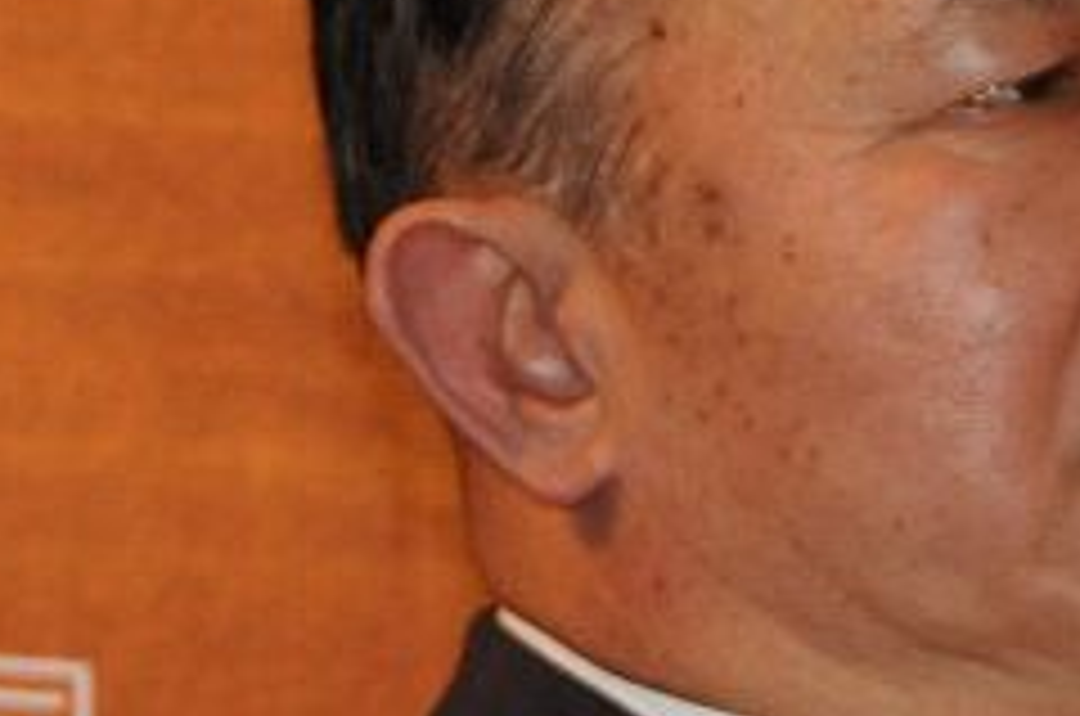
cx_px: -162
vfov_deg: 2.0
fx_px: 20240
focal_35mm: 676
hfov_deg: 3.1
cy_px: 353
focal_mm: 90
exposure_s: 1/100
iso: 1000
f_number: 5.3
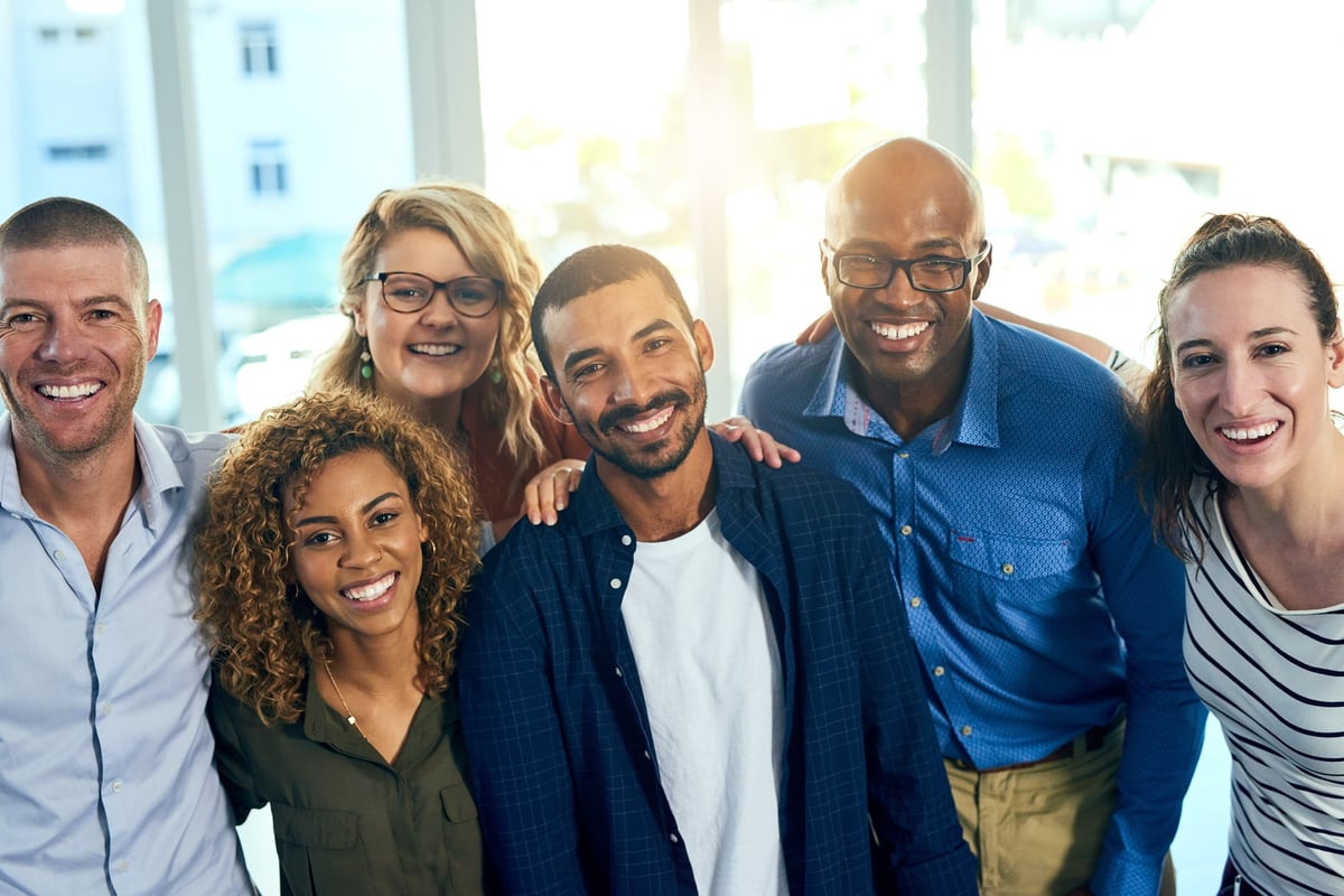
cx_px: 672
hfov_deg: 39.6
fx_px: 1867
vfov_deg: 27.0
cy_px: 448
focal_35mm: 50
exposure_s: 1/250
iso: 640
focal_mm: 50
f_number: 2.8
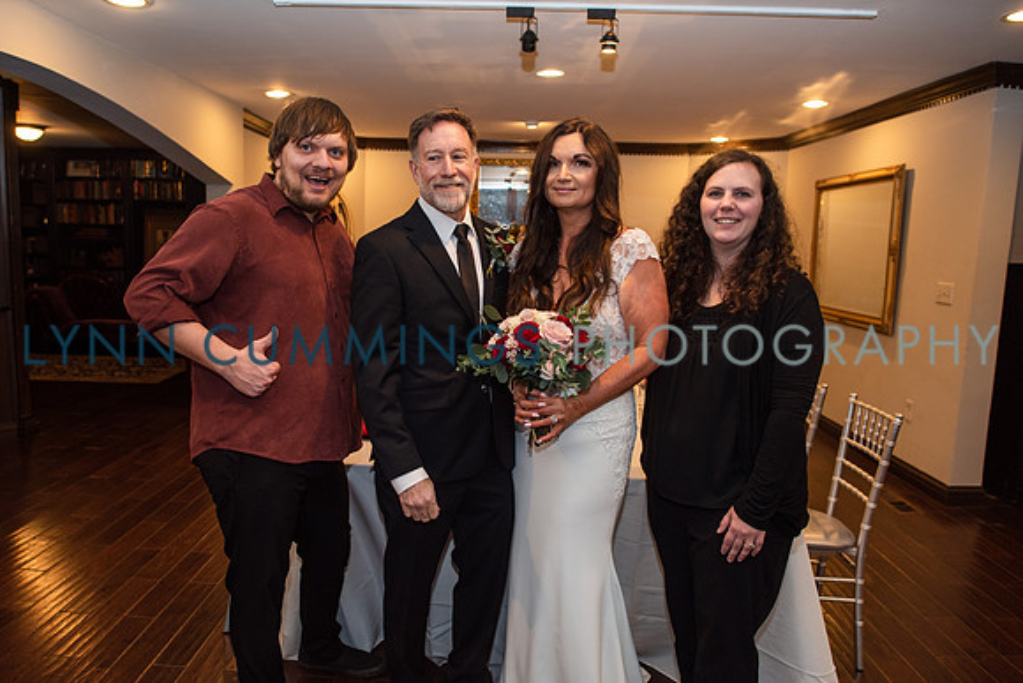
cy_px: 342
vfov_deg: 49.7
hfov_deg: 69.4
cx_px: 471
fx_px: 736
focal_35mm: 26
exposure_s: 1/200
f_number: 3.2
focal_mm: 24
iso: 640
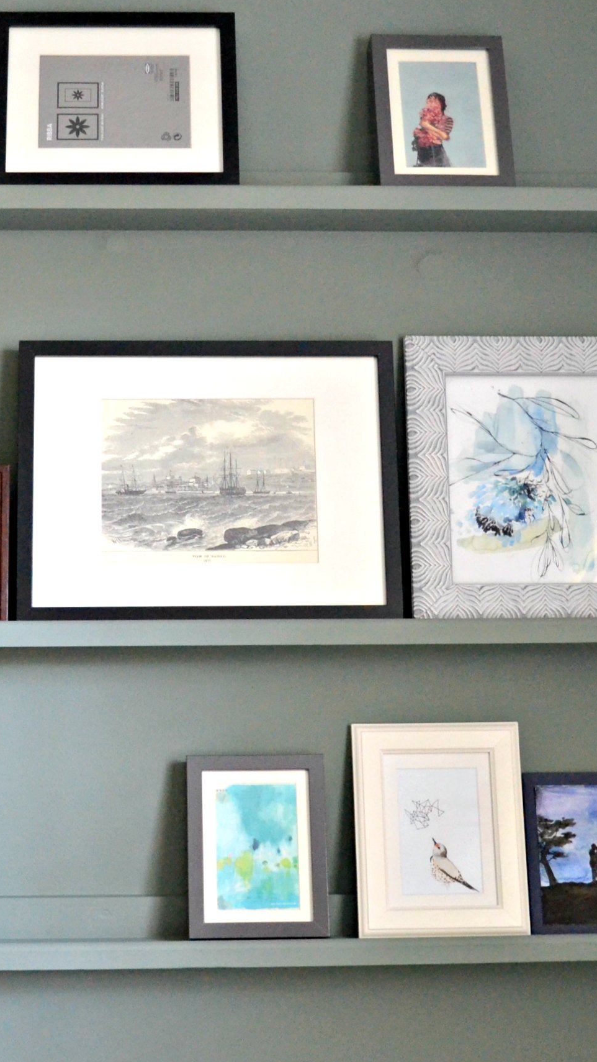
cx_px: 217
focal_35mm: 60
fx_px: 1688
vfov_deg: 34.9
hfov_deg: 20.0
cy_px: 511
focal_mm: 20
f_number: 3.8
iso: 1600
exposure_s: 1/30
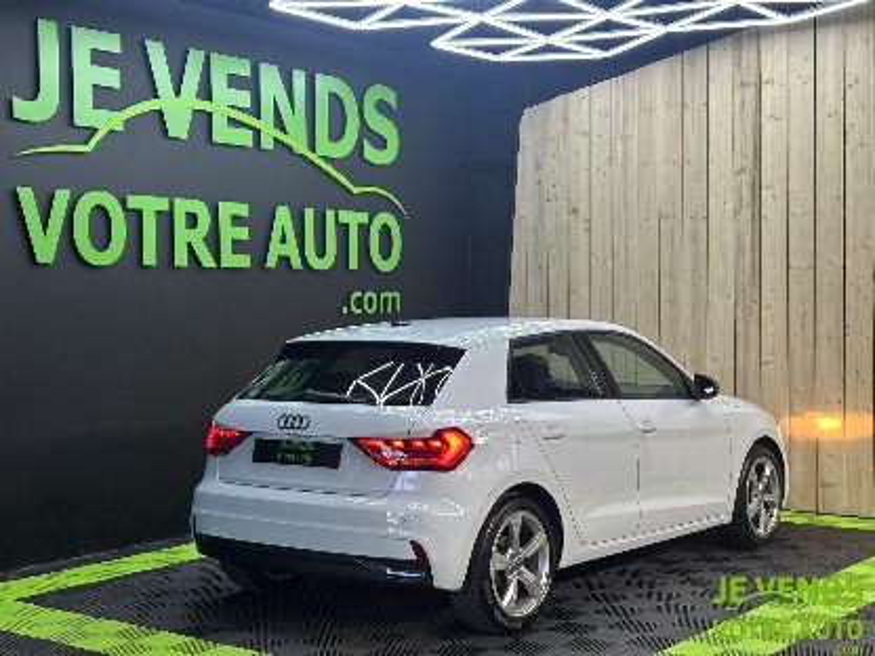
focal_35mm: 52
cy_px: 328
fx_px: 1314
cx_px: 438
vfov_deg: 28.0
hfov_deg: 36.8
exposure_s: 1/109
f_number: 1.6
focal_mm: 5.96
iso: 50
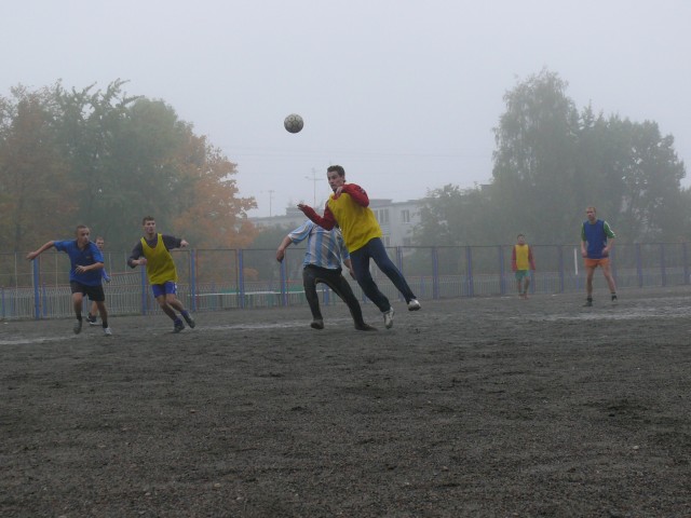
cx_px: 346
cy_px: 259
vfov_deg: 23.3
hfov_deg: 30.7
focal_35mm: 63
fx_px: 1258
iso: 160
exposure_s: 1/500
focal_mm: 10.3
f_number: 3.2
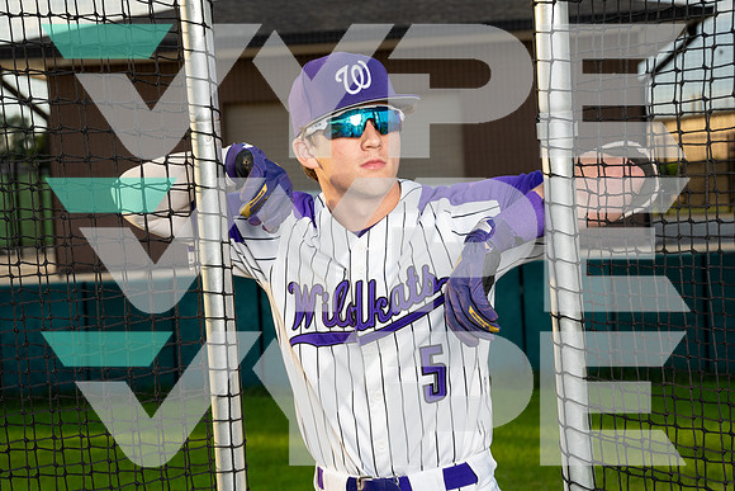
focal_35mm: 70
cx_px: 368
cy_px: 246
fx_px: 1429
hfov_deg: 28.8
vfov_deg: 19.5
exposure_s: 1/250
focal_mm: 70
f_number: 6.3
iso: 250
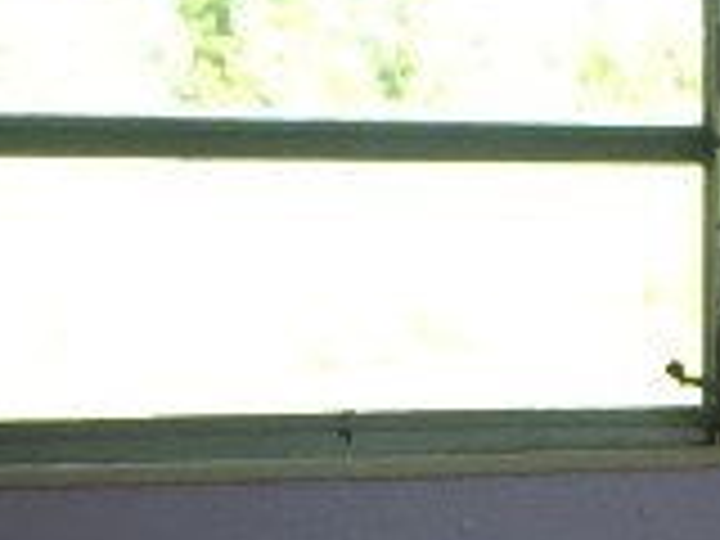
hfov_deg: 10.3
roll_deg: -1.2
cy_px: 940
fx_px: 3869
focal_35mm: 186
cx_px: 1076
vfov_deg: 7.8
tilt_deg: -10.5
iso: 40
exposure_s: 1/60
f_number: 2.2
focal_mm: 4.15
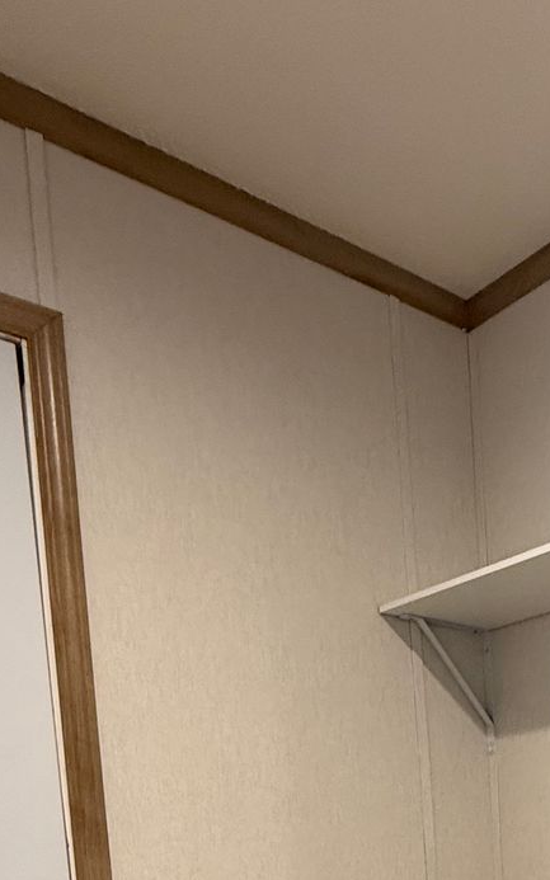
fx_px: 960
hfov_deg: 30.3
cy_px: 952
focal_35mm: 40
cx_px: 518
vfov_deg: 40.5
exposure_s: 1/60
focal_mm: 2.22
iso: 200
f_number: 2.2
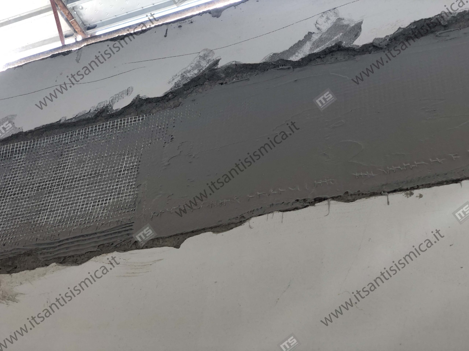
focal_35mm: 52
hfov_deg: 36.8
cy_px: 176
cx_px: 234
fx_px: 705
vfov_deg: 28.0
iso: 25
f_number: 2.4
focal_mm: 6
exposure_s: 1/60
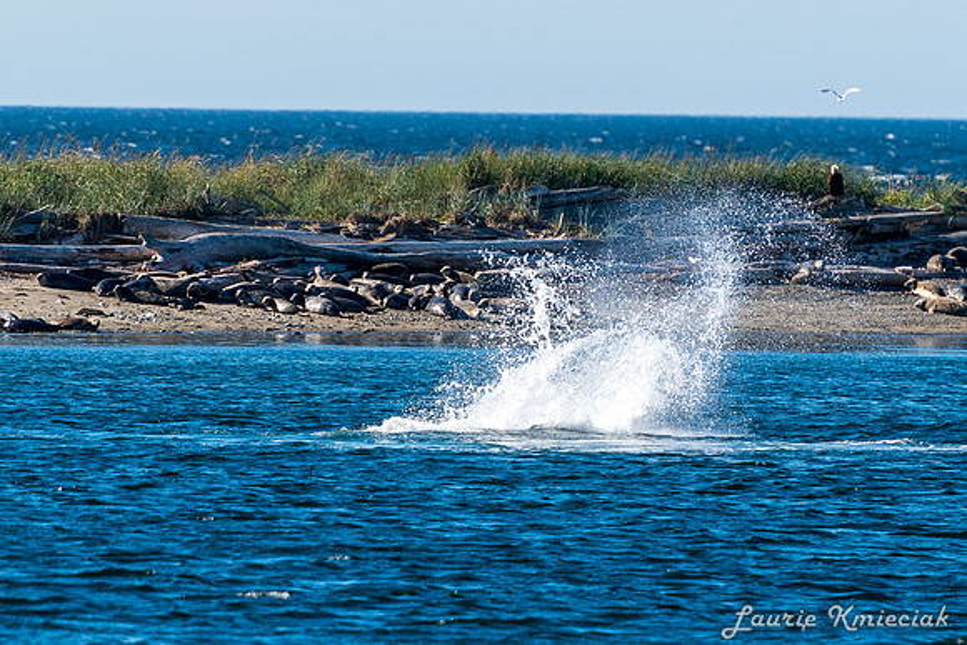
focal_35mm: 675
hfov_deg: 3.1
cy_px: 301
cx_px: 545
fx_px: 18122
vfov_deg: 2.0
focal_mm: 200
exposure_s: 1/4000
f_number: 2.8
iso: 160
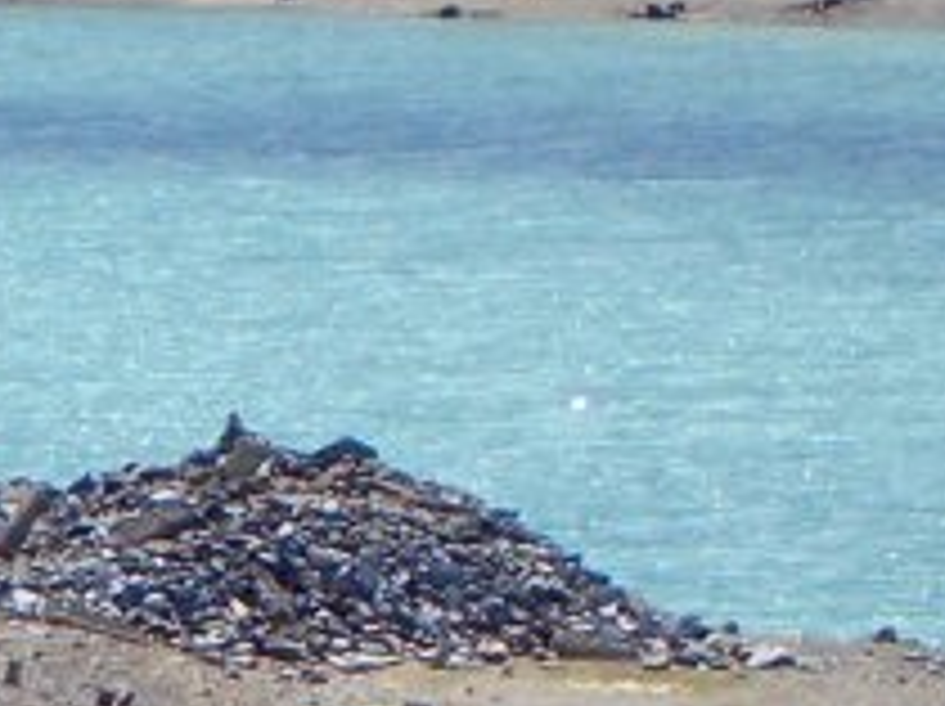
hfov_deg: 3.1
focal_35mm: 636
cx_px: -1240
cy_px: 1174
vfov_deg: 2.3
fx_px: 17343
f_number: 6.3
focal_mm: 18
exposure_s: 1/250
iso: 100
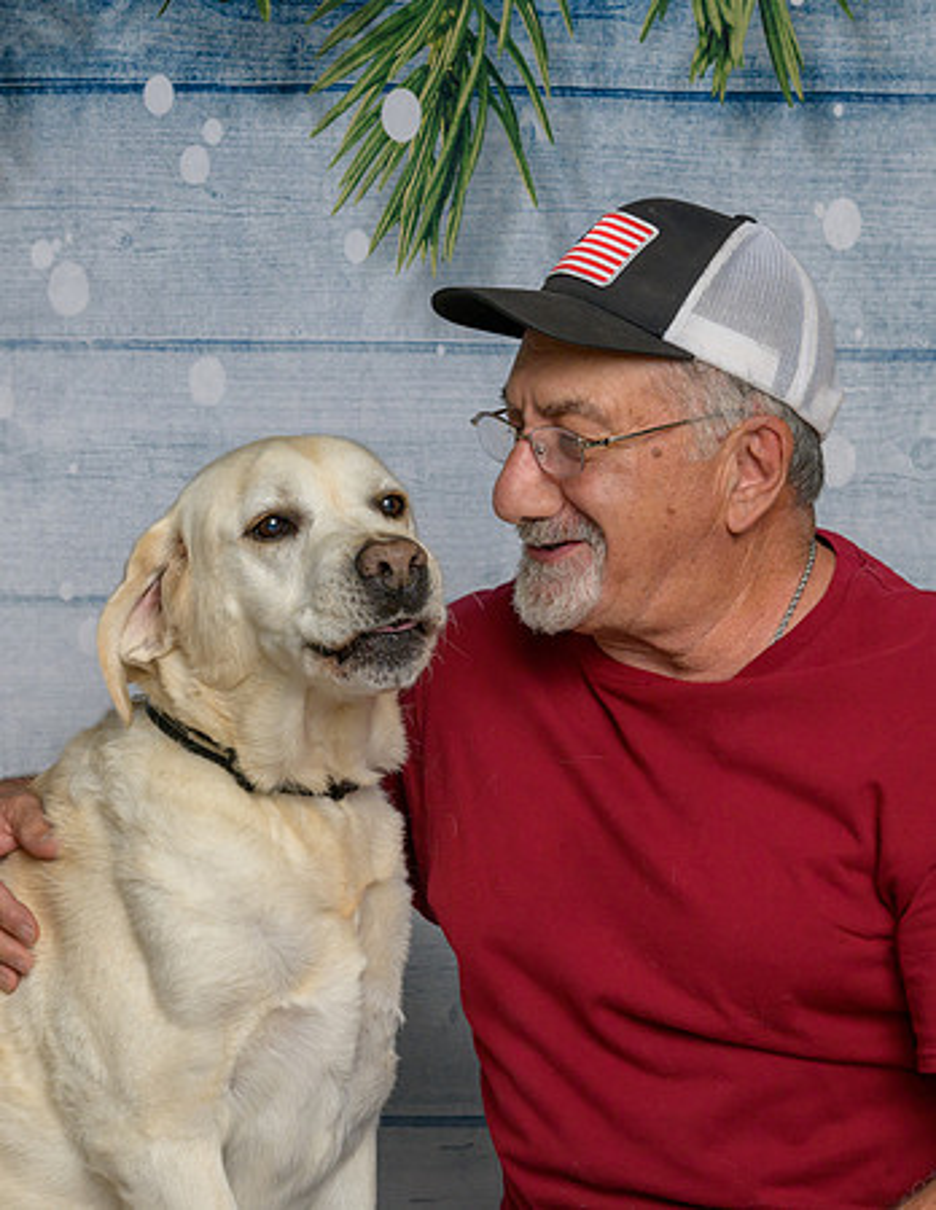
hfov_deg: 15.3
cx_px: 238
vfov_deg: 19.7
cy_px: 834
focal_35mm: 98
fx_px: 3477
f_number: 10
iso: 400
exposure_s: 1/125
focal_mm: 50
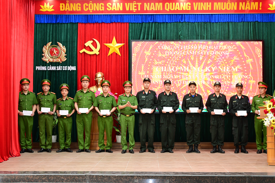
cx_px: 138
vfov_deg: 29.2
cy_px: 92
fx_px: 351
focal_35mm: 46
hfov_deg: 42.7
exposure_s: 1/100
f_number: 4
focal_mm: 46
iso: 1600
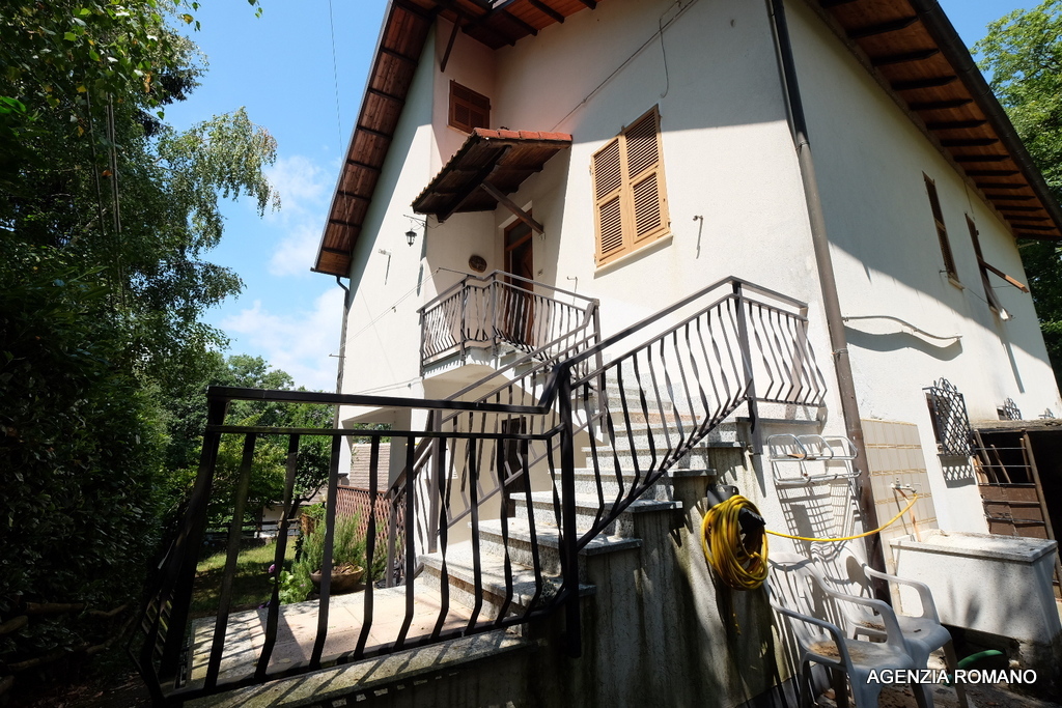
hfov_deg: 100.4
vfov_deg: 77.3
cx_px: 531
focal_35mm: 15
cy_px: 354
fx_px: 443
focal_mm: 10
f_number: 7.1
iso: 400
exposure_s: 1/350
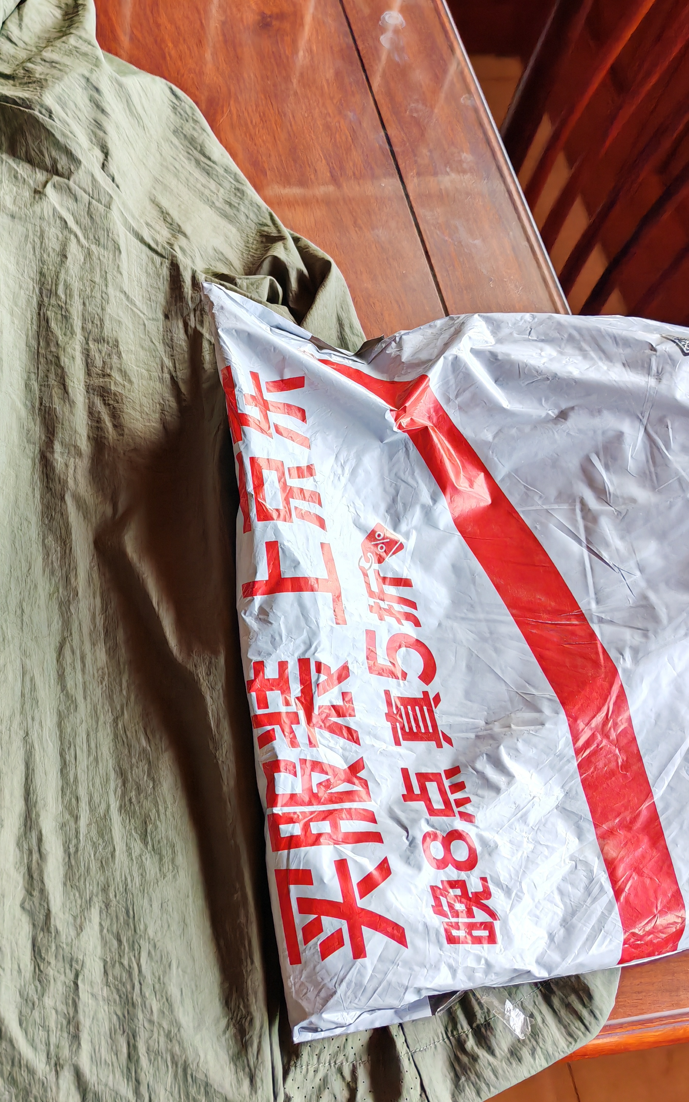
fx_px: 1172
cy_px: 561
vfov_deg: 50.4
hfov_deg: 32.2
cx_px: 171
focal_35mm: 39
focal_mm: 5.52
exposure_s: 1/450
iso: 400
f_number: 1.9
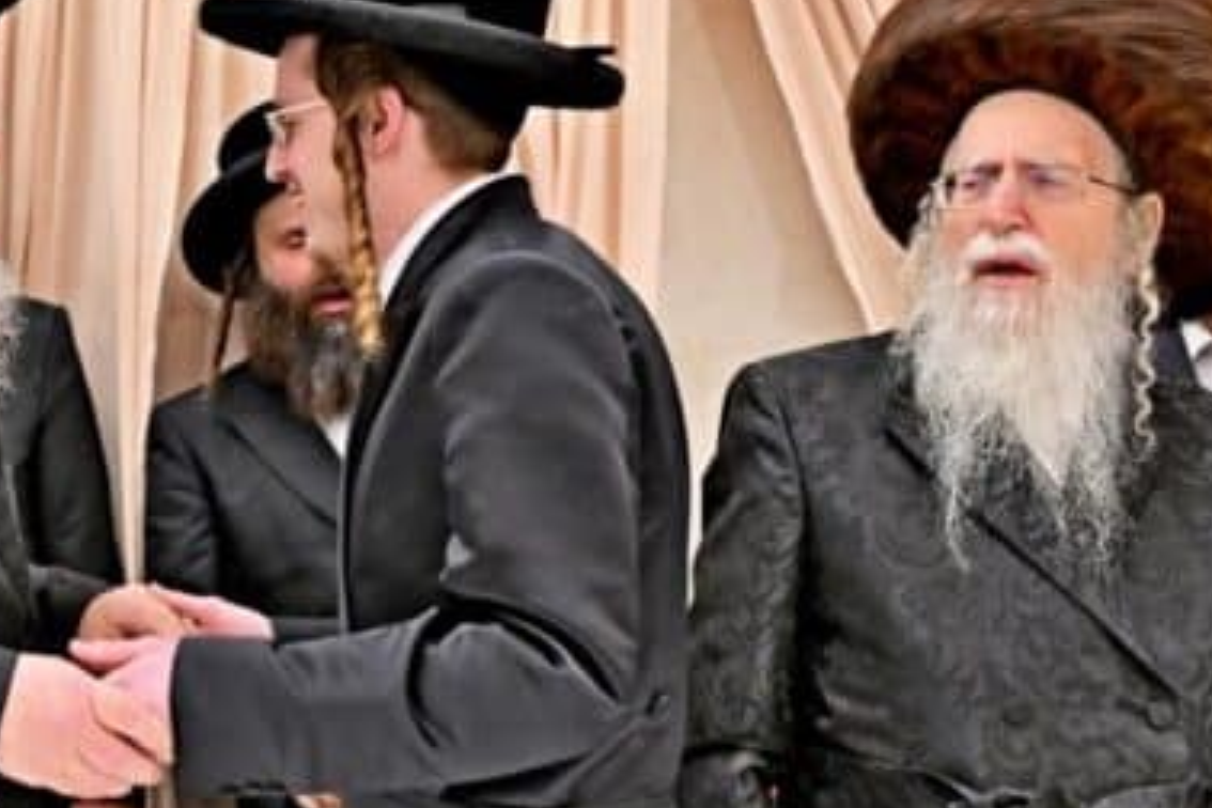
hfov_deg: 28.6
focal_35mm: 67
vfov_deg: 20.3
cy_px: 388
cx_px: 55
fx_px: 2255
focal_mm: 33
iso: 640
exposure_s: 1/200
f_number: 4
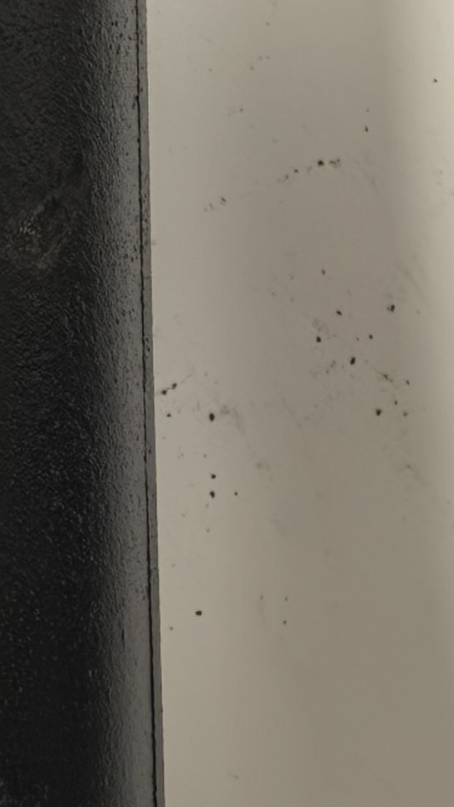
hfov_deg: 8.1
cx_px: -181
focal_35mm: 148
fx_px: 3167
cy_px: 274
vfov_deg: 14.5
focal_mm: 8.5
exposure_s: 1/100
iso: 100
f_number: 2
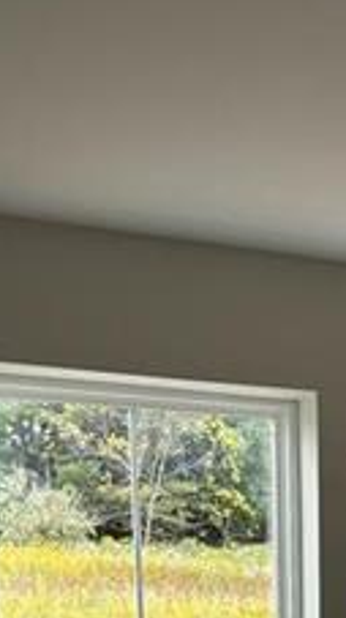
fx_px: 1572
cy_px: 1013
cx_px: 411
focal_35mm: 96
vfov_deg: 18.7
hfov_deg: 12.3
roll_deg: -0.6
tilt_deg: -12.2
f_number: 1.6
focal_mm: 5.96
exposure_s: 1/120
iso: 100
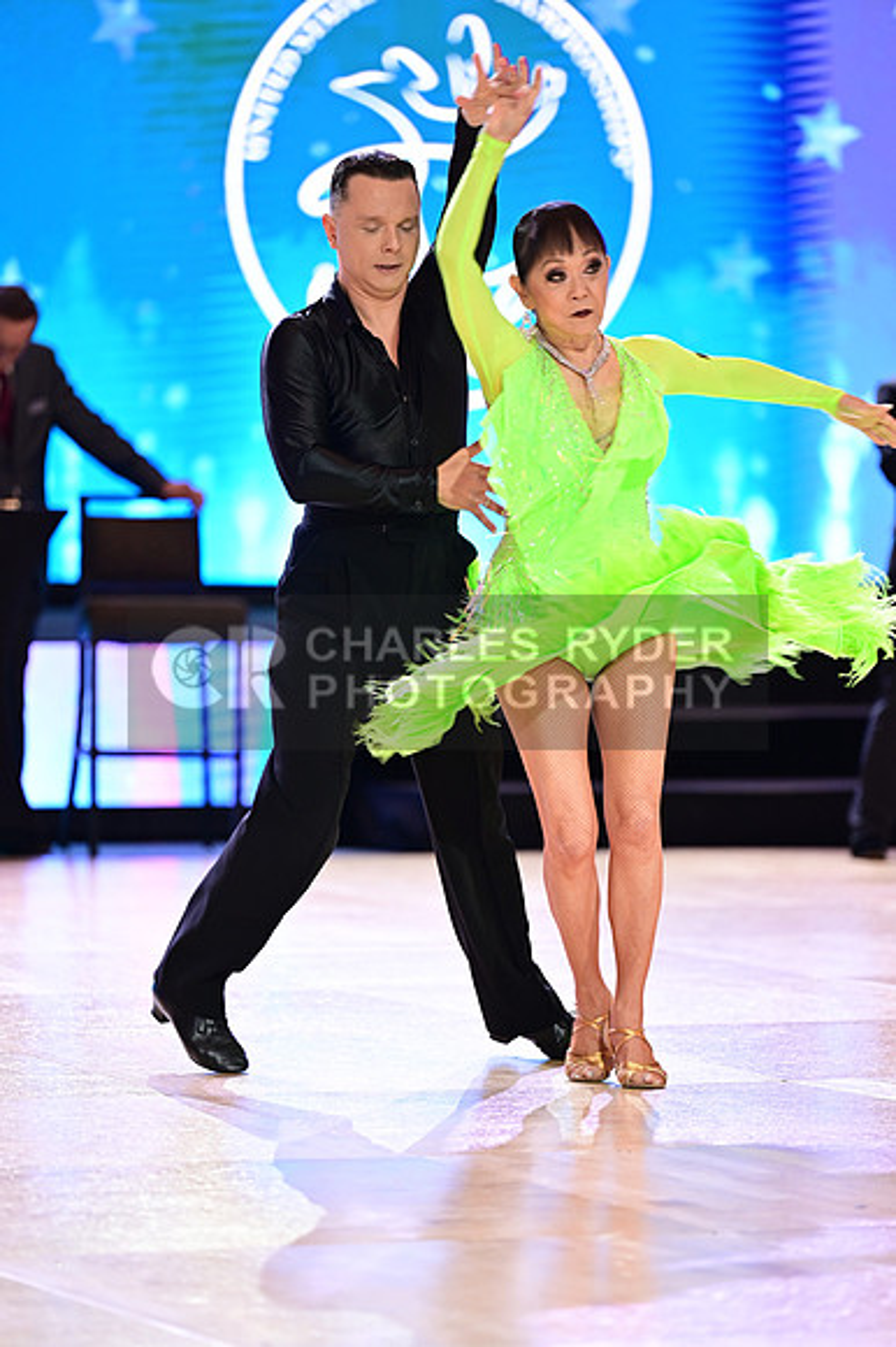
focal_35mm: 180
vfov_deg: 11.4
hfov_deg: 7.6
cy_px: 674
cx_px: 448
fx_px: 6728
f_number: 2.8
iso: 1600
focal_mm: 180
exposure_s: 1/250
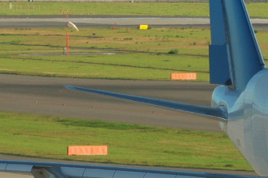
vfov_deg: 1.7
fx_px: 6026
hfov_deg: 2.5
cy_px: 80
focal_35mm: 810
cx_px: 348
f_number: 8
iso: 220
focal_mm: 145
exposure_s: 1/500
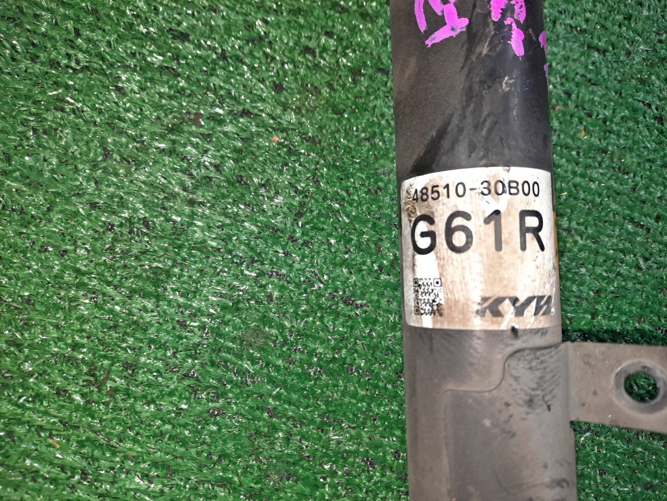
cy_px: 250
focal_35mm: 25
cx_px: 334
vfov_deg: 54.9
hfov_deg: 69.4
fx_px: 482
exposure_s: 1/50
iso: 382
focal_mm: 4.6
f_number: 2
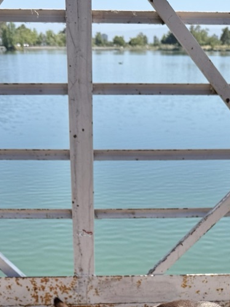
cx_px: 125
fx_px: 469
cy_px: 330
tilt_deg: -29.9
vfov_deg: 32.2
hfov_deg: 27.5
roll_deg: +2.5
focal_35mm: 53
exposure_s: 1/2907
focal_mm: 6.76
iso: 80
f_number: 1.78
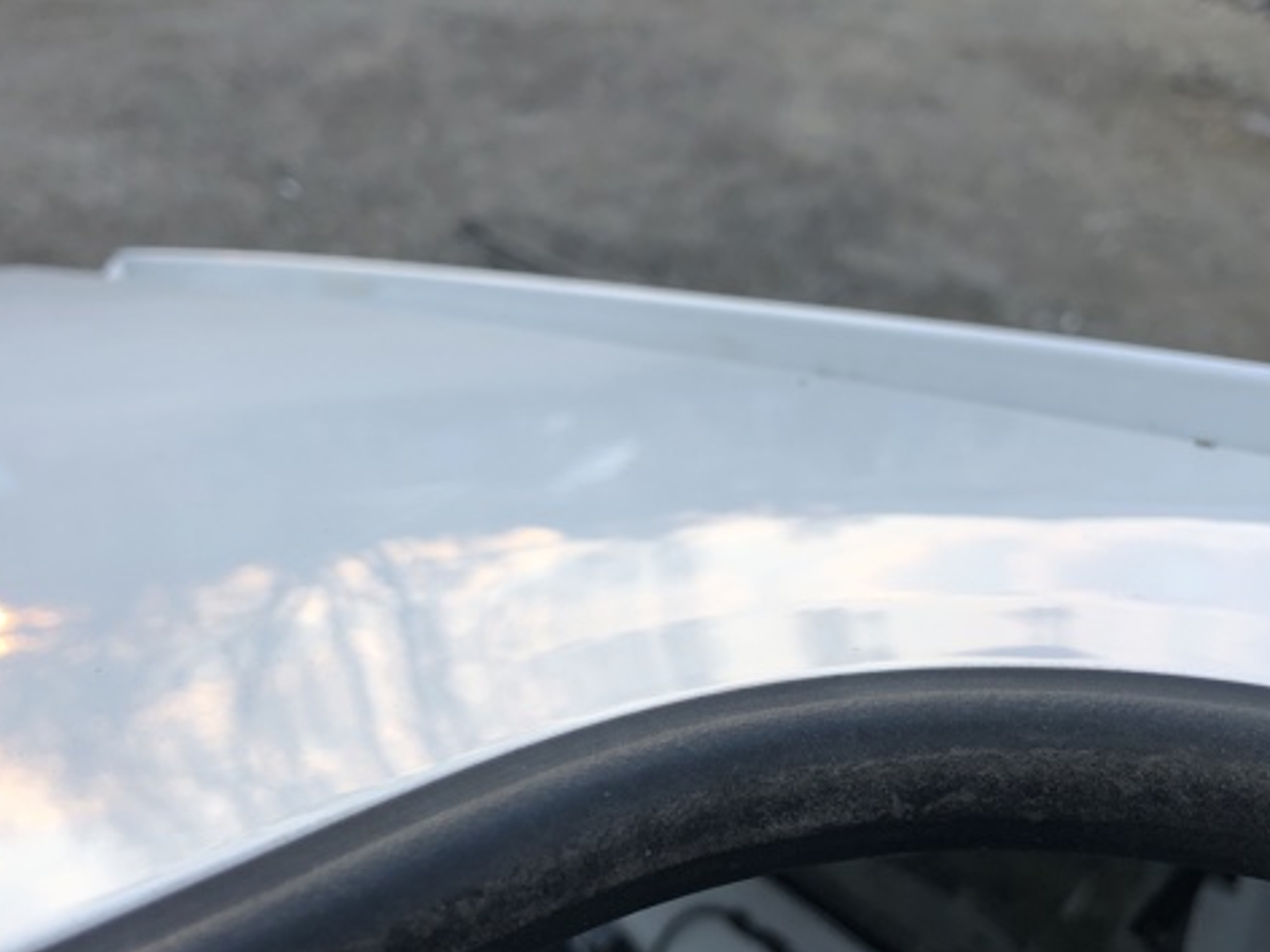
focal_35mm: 38
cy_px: 532
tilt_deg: -31.2
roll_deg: -4.4
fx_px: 1394
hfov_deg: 48.9
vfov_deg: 37.7
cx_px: 694
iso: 25
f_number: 1.8
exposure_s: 1/120
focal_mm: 4
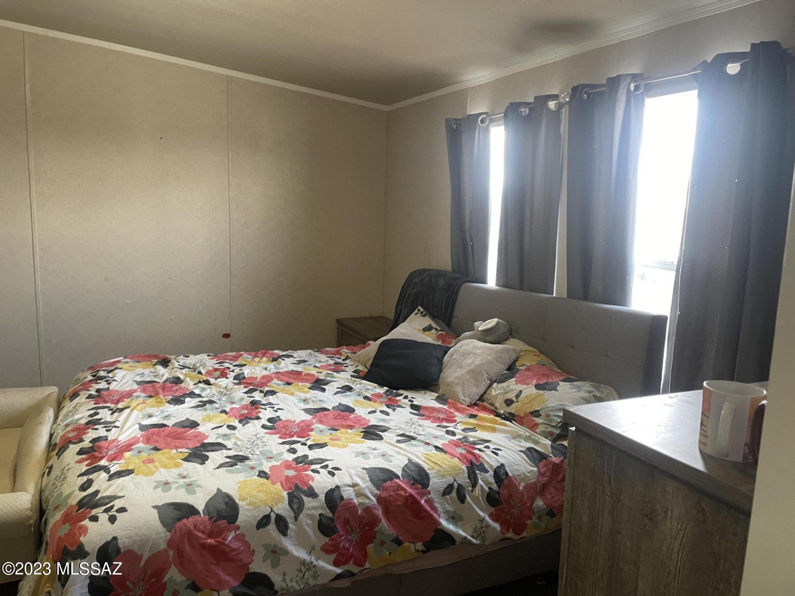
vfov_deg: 53.1
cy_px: 298
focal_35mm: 26
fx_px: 597
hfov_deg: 67.3
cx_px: 398
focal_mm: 4.2
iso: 160
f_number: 1.6
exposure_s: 1/60
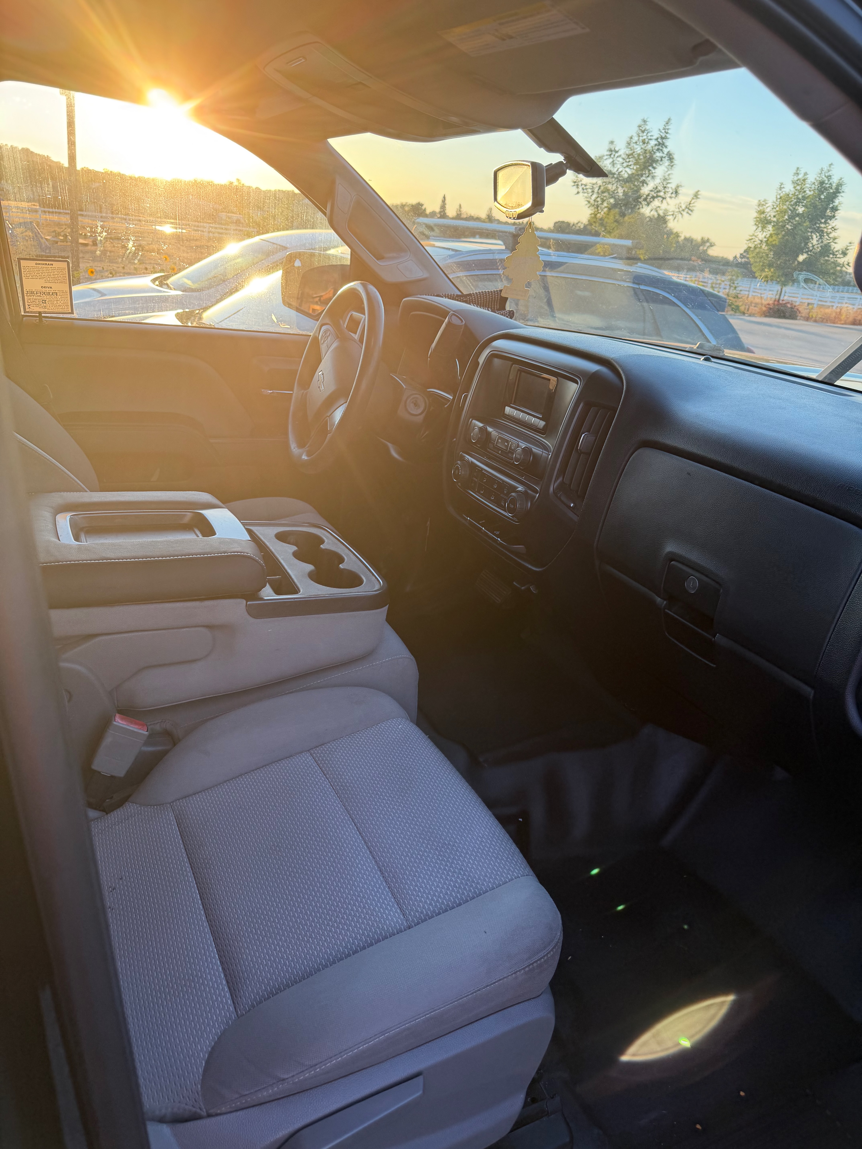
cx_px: 431
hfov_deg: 56.8
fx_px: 797
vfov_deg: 71.6
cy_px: 574
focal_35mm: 24
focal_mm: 6.76
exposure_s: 1/177
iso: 80
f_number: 1.78
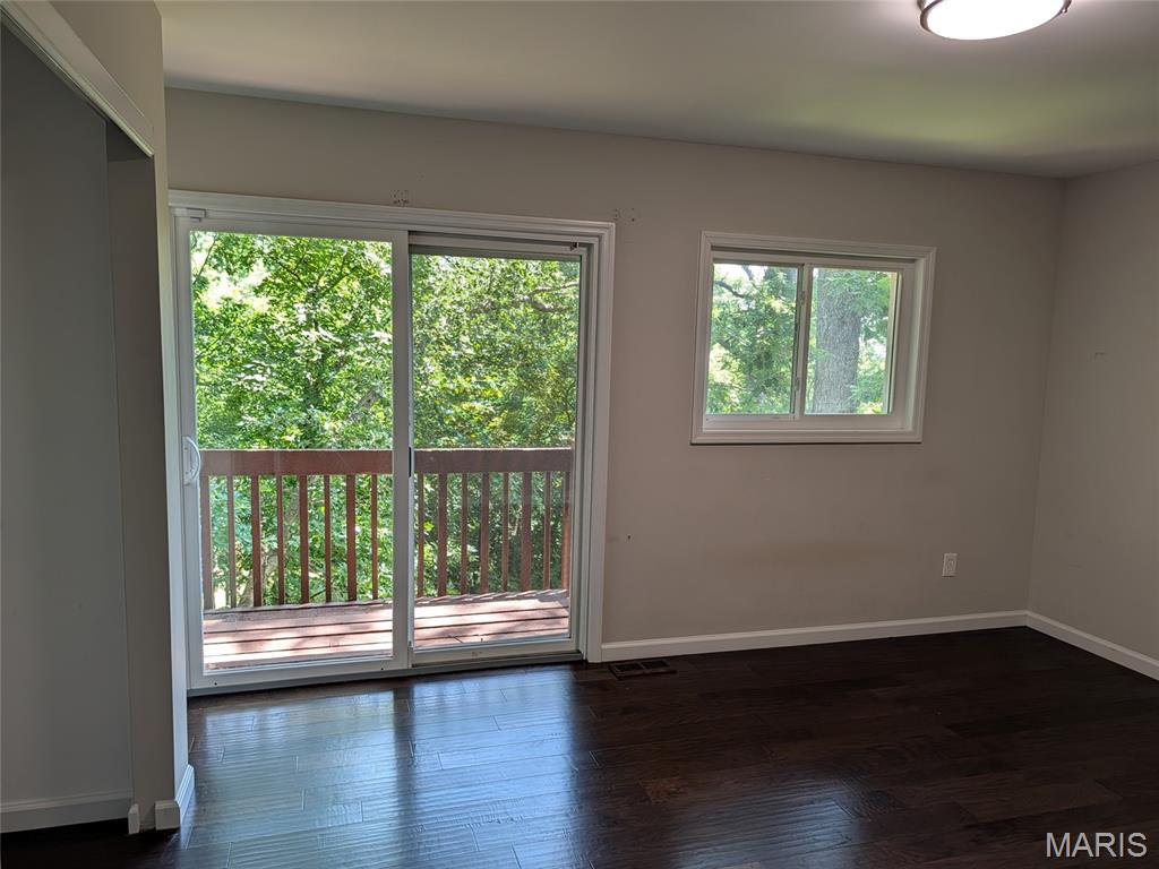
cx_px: 580
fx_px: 804
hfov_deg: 71.6
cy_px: 434
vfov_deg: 56.8
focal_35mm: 24
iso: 88
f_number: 1.68
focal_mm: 6.9
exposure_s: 1/120
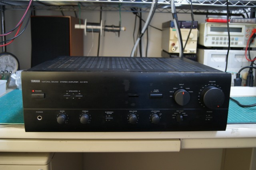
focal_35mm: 36
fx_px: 256
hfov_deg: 53.2
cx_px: 128
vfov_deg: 36.8
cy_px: 85
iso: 400
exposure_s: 1/13
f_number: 4
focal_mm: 24
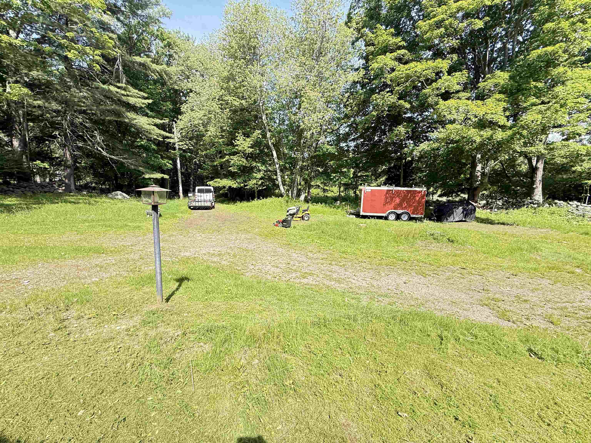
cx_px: 296
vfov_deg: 85.7
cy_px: 222
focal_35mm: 14
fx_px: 239
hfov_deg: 102.1
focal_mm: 2.22
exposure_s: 1/232
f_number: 2.2
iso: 64
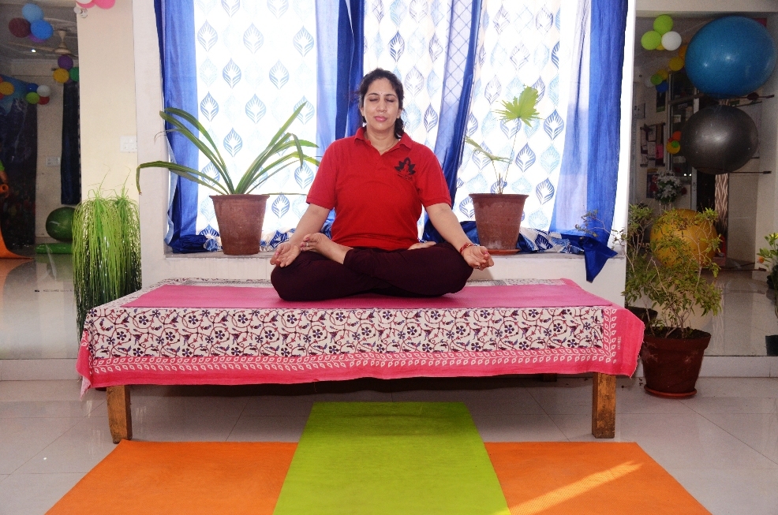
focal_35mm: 34
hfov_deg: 55.2
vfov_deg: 38.2
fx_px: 744
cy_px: 258
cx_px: 389
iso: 800
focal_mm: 23
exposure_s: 1/125
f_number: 4.5
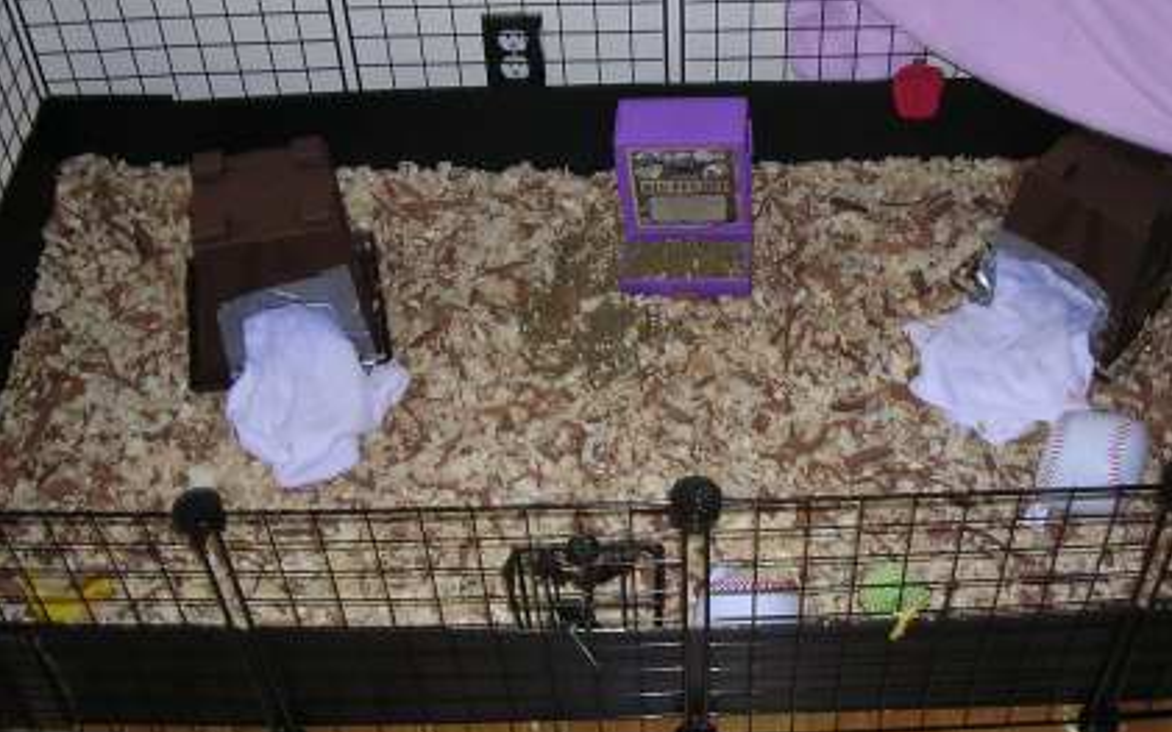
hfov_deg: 41.0
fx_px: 1565
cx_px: 663
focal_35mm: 49
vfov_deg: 26.3
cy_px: 331
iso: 100
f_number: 2.8
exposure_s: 1/60.1
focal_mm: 5.8
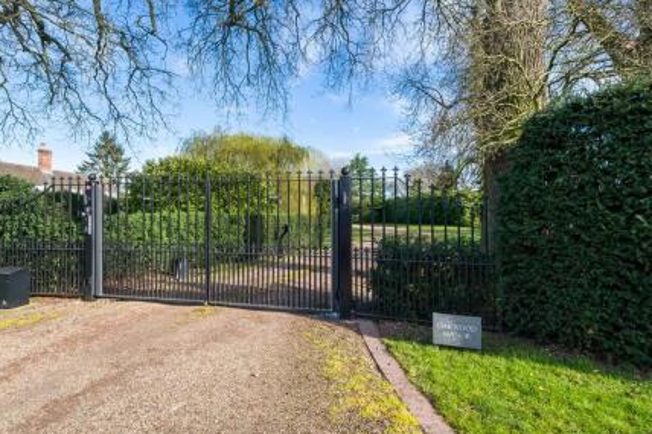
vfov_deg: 61.8
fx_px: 362
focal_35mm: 20
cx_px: 308
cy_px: 232
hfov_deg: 83.9
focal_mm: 12
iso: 160
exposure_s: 1/160
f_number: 7.1
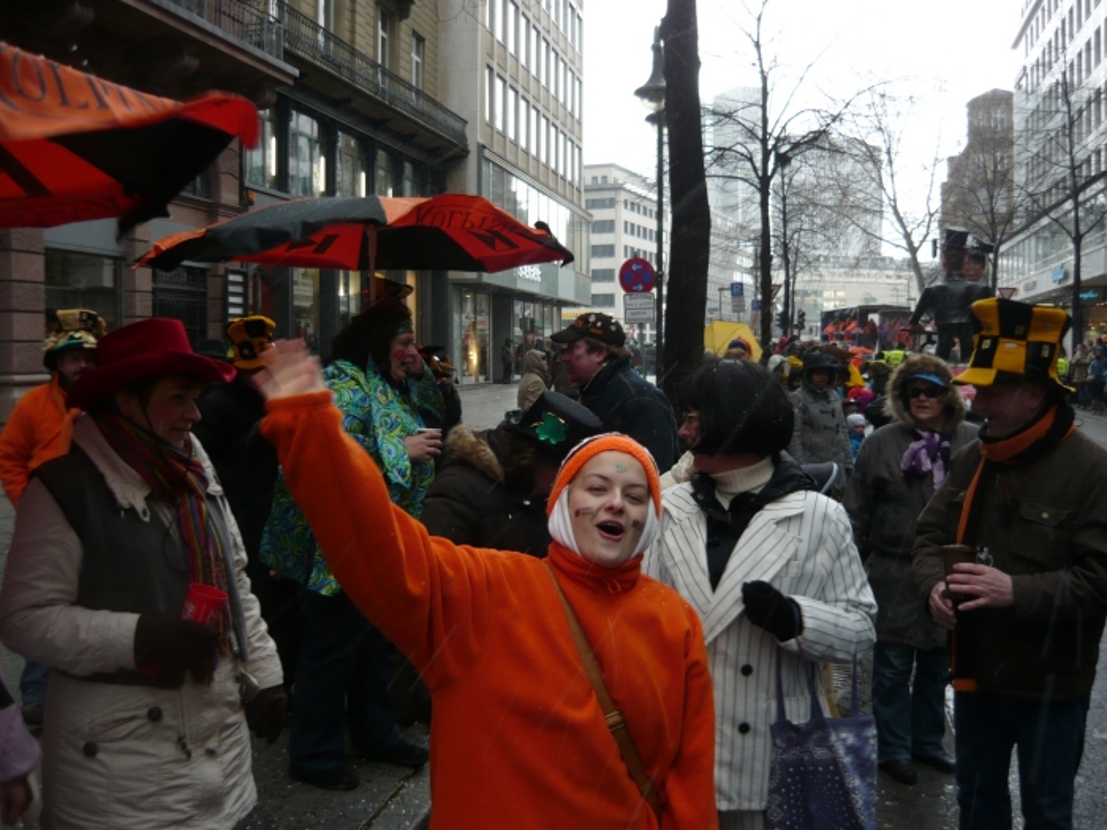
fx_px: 1055
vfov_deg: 42.9
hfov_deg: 55.4
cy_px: 415
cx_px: 554
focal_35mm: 33
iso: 100
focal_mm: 5.5
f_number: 2.8
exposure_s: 1/60
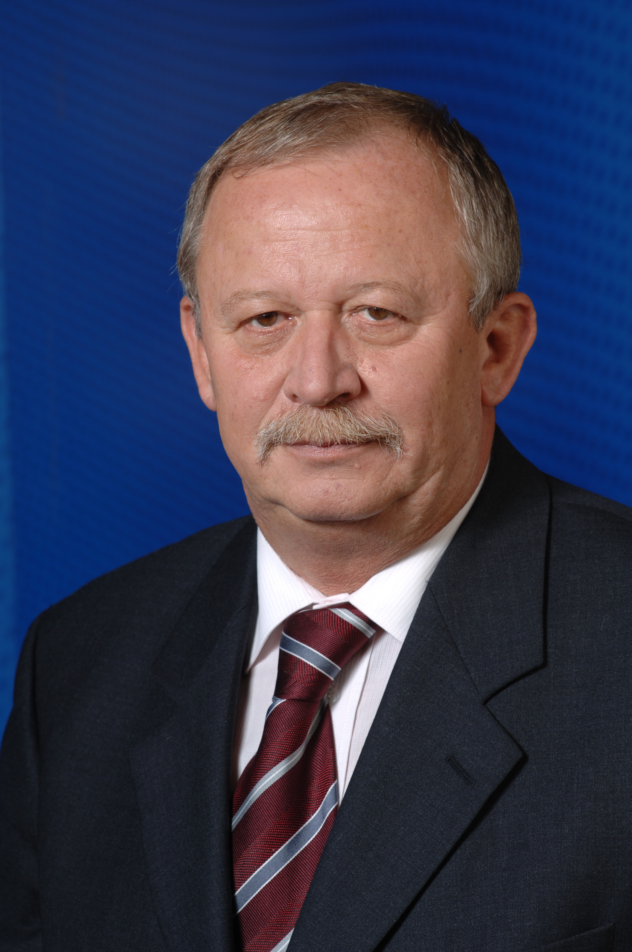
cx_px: 316
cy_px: 476
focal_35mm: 128
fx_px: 3366
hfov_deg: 10.7
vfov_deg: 16.1
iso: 100
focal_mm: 85
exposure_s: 1/100
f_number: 6.3
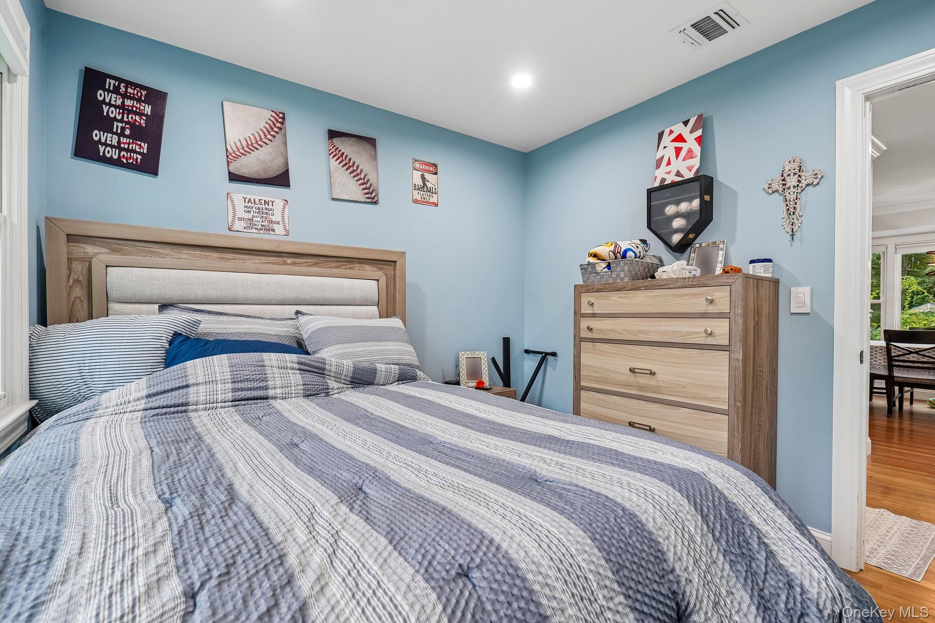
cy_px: 312
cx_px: 468
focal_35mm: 16
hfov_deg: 96.7
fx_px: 415
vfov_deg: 73.7
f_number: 8
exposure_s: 1/25
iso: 400
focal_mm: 16
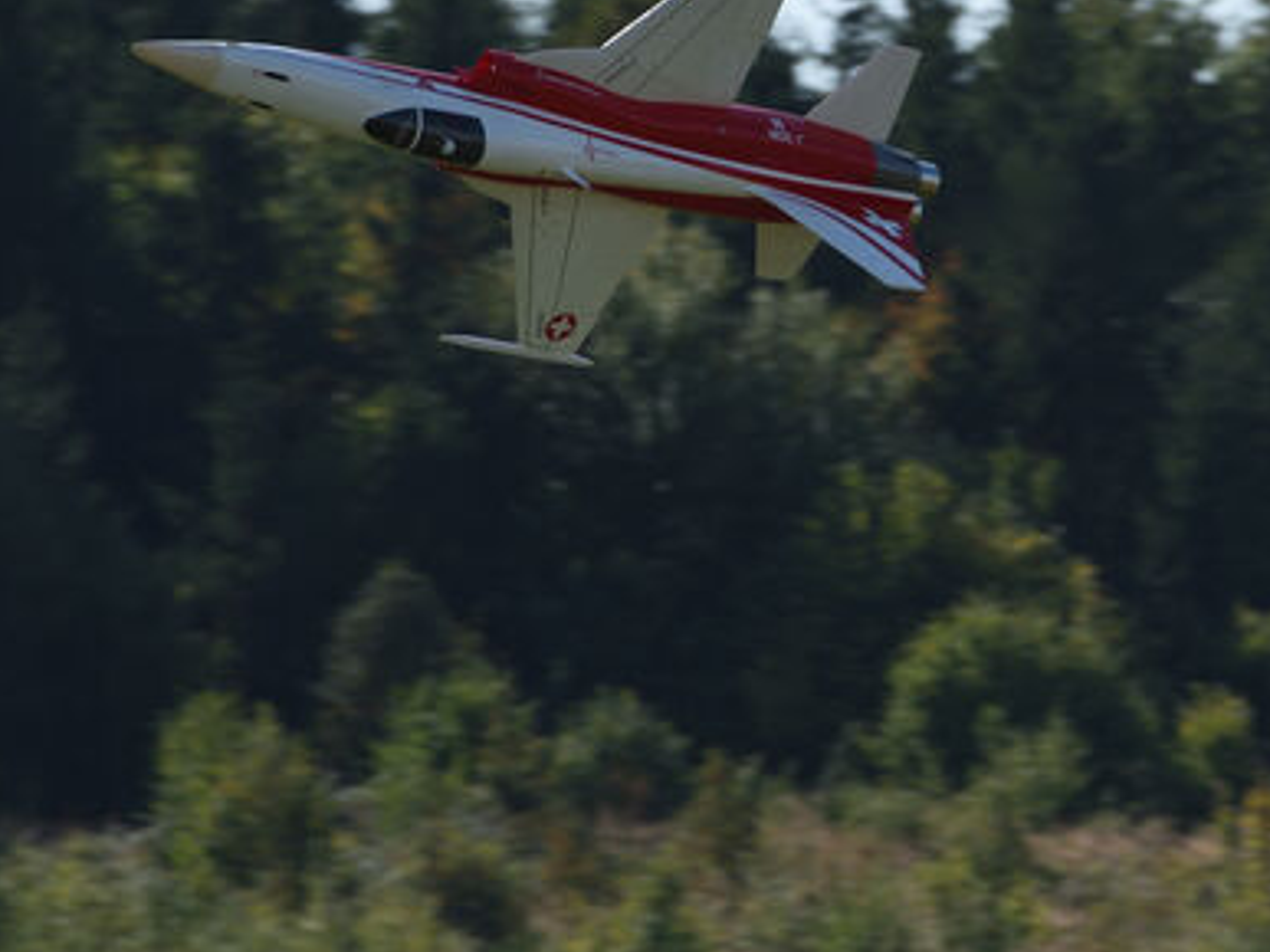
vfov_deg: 1.5
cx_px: 751
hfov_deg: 2.1
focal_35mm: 967
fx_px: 35467
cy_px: 85
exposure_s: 1/800
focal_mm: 380
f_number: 8
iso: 220
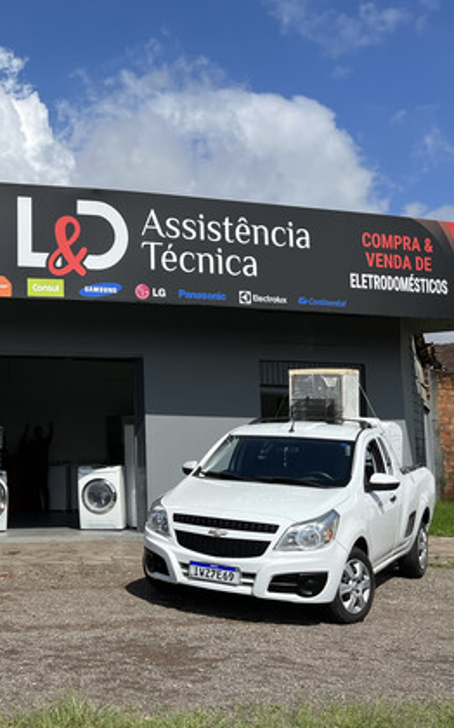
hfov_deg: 28.2
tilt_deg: +6.9
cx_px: -24
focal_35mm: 42
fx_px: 833
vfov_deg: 47.2
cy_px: 376
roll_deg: -0.7
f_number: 1.6
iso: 50
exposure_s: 1/5848
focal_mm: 5.1
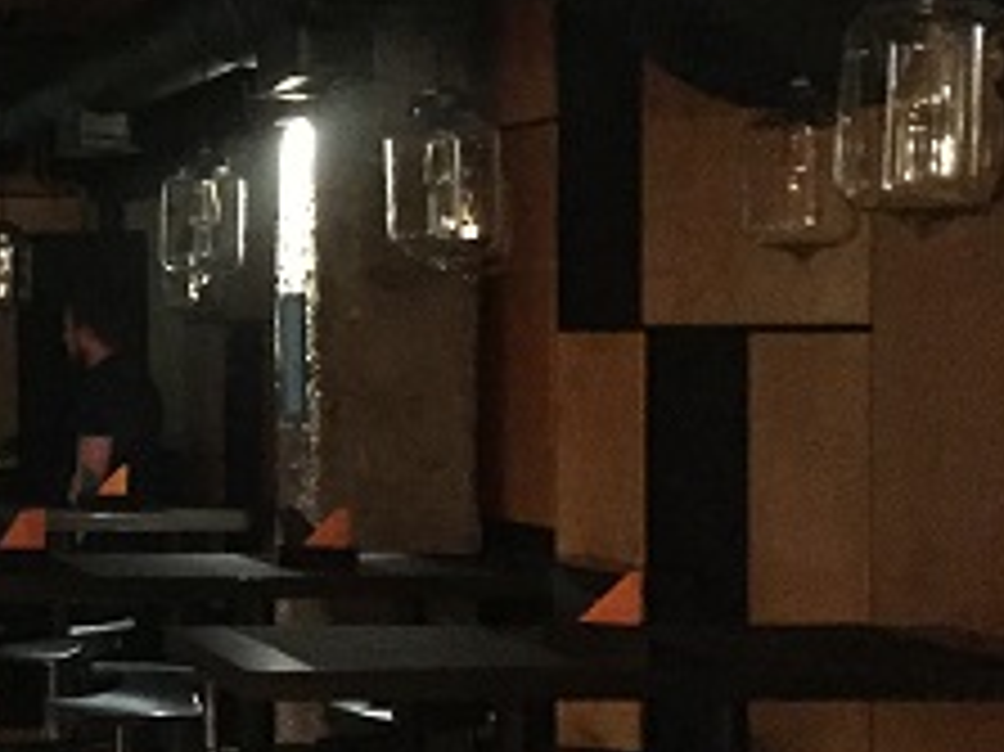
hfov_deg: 19.6
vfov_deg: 16.2
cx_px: -360
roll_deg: +0.2
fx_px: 2638
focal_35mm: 91
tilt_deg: +0.0
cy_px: 353
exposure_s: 1/17
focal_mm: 4.15
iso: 1000
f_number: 2.2
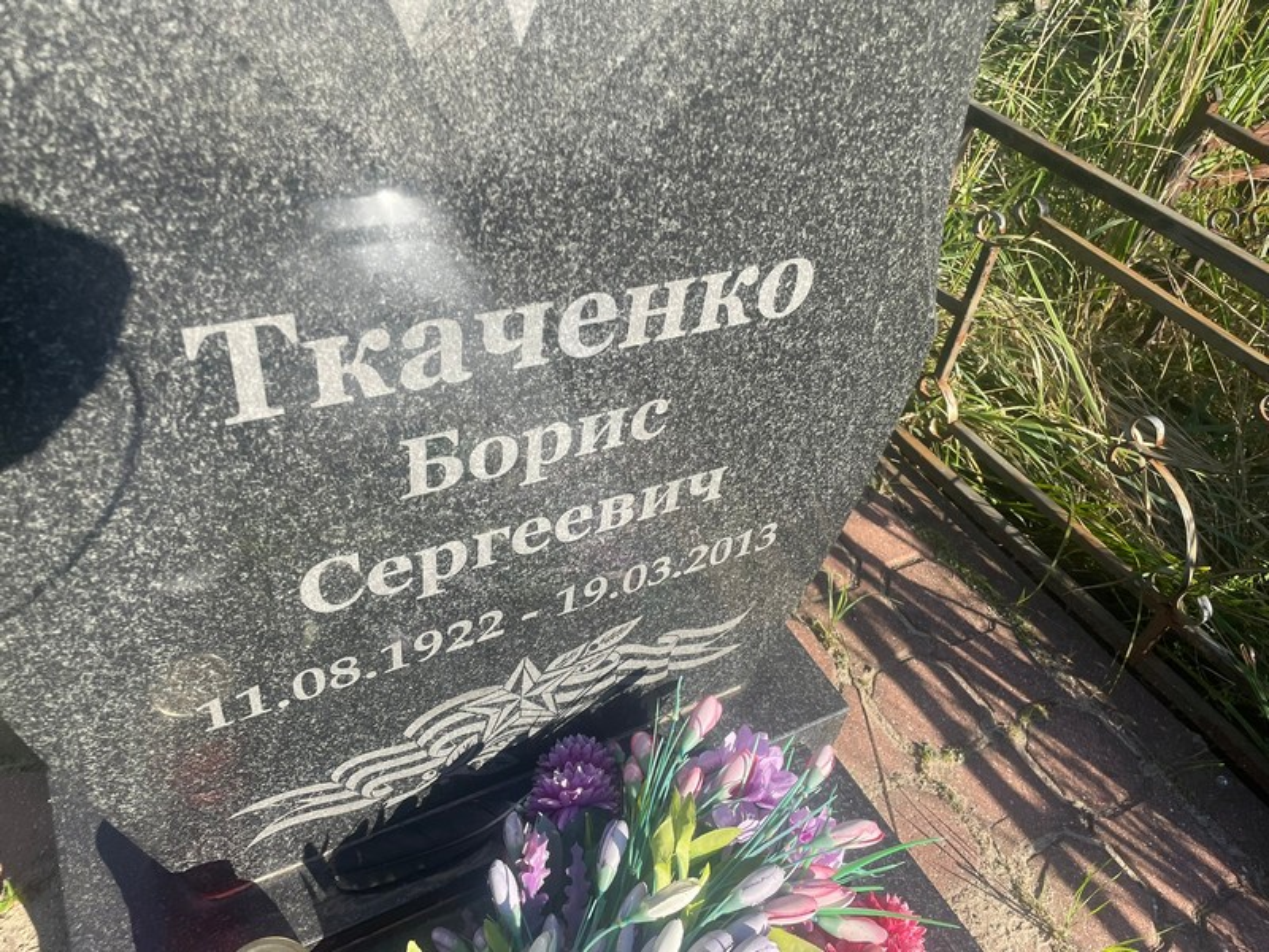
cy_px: 476
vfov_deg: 53.1
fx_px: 953
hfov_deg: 67.3
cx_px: 634
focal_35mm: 26
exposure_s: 1/1304
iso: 32
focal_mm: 4.2
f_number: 1.6
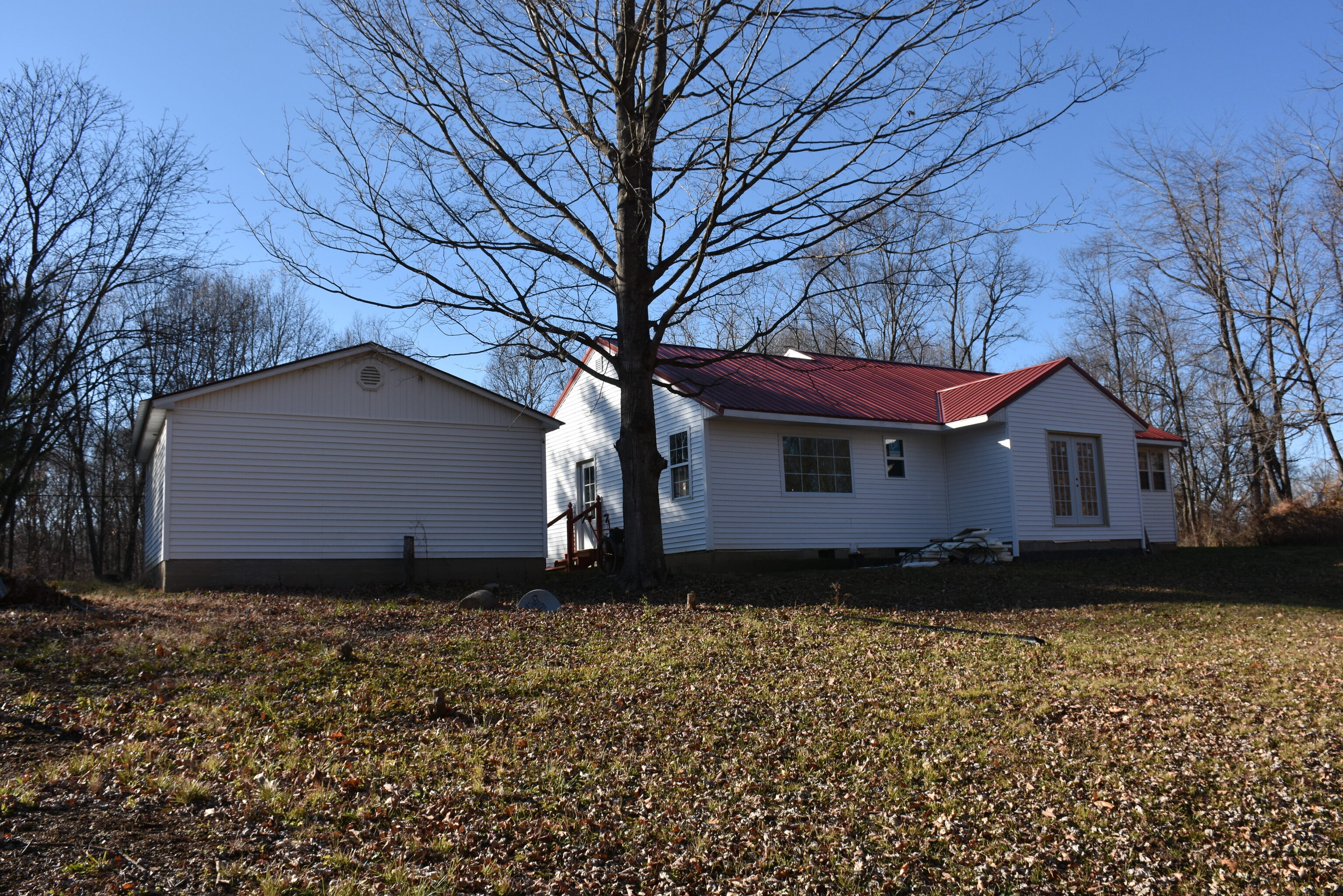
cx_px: 672
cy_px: 448
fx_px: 1007
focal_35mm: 27
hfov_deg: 67.4
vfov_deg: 47.9
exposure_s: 1/500
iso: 280
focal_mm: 18
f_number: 8
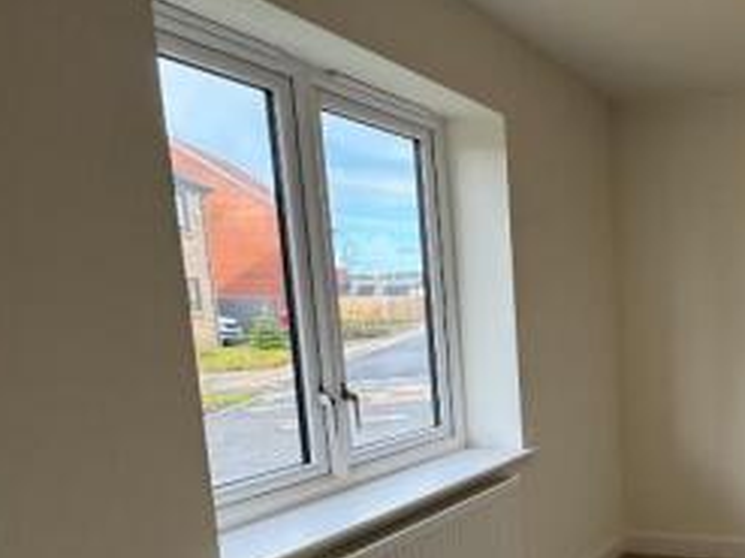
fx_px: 710
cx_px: 743
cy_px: 409
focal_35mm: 33
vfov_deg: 41.8
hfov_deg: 46.4
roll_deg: +0.2
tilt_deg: -9.7
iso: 40
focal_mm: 2.22
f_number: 2.2
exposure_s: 1/122
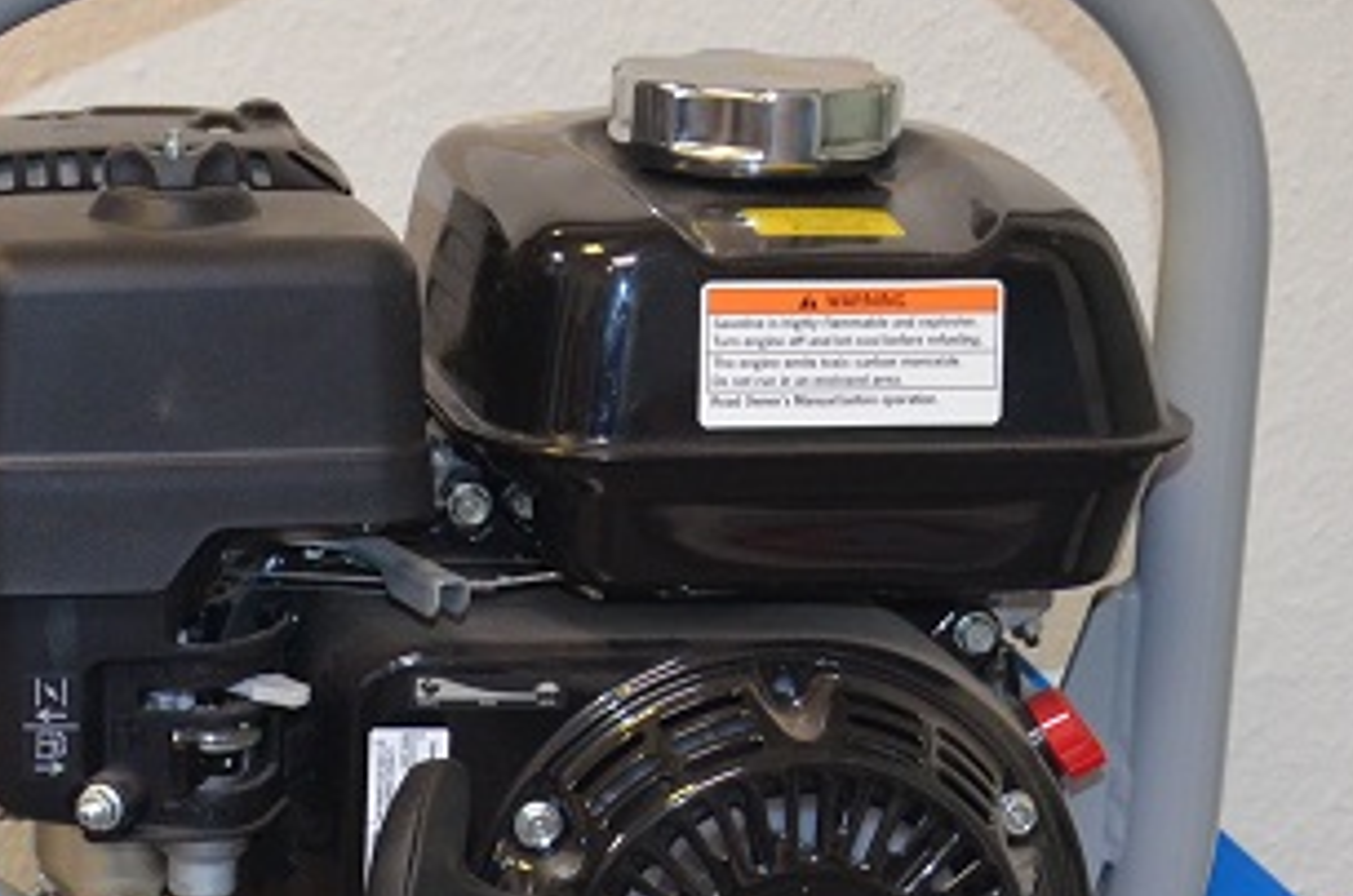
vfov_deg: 11.5
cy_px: 861
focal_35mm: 118
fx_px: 4426
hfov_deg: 17.3
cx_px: 408
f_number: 3.8
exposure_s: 1/60
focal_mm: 24
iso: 1000
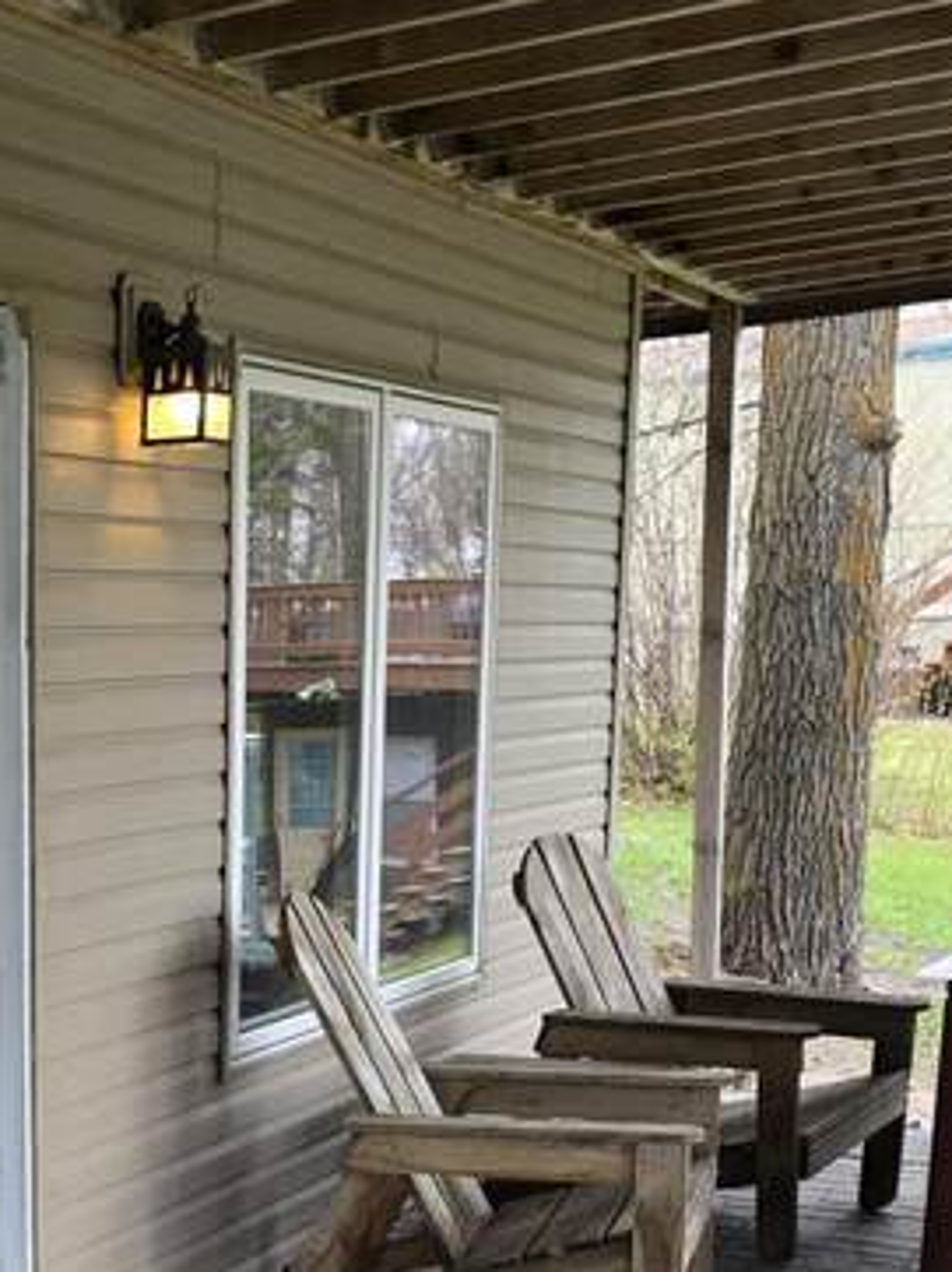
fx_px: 2239
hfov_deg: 22.1
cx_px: -204
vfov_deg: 30.0
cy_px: 1202
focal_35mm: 61
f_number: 1.7
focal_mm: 6.3
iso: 40
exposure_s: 1/180
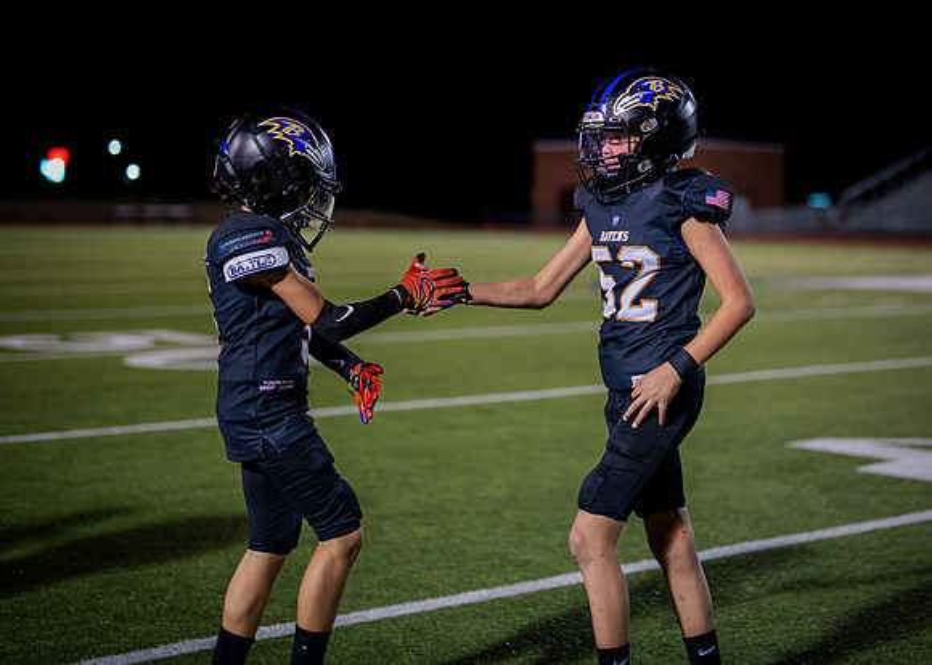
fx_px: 1905
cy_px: 216
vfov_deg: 19.7
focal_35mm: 72
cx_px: 567
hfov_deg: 27.4
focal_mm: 50
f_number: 1.2
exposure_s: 1/1000
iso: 800
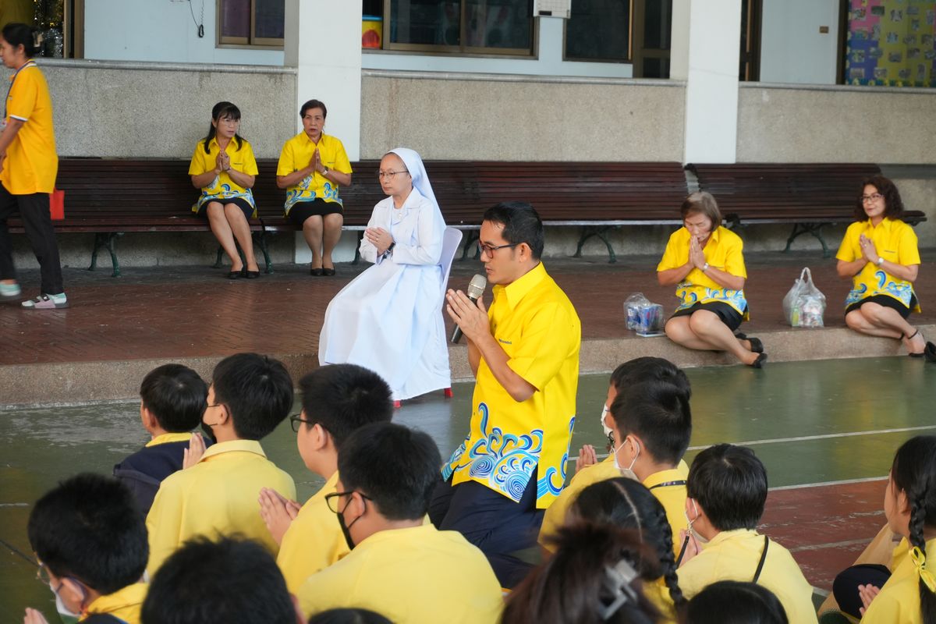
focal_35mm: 75
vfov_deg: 18.2
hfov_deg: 27.0
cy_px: 312
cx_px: 468
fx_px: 1950
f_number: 5.6
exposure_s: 1/125
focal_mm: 50
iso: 1000
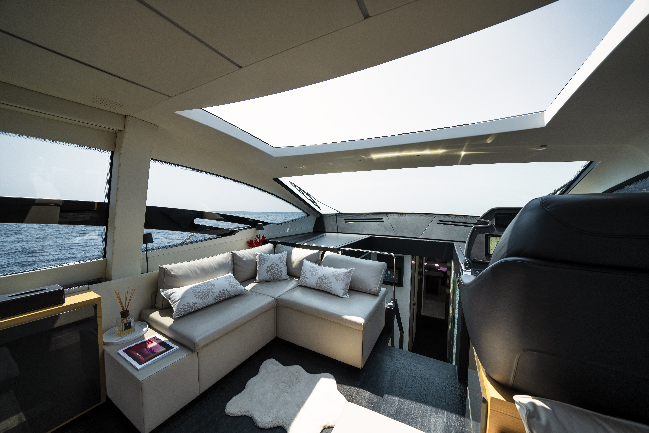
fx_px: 216
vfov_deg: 90.0
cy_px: 216
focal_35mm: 12
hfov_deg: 112.6
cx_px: 324
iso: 100
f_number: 5.6
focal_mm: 12
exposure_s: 1/200
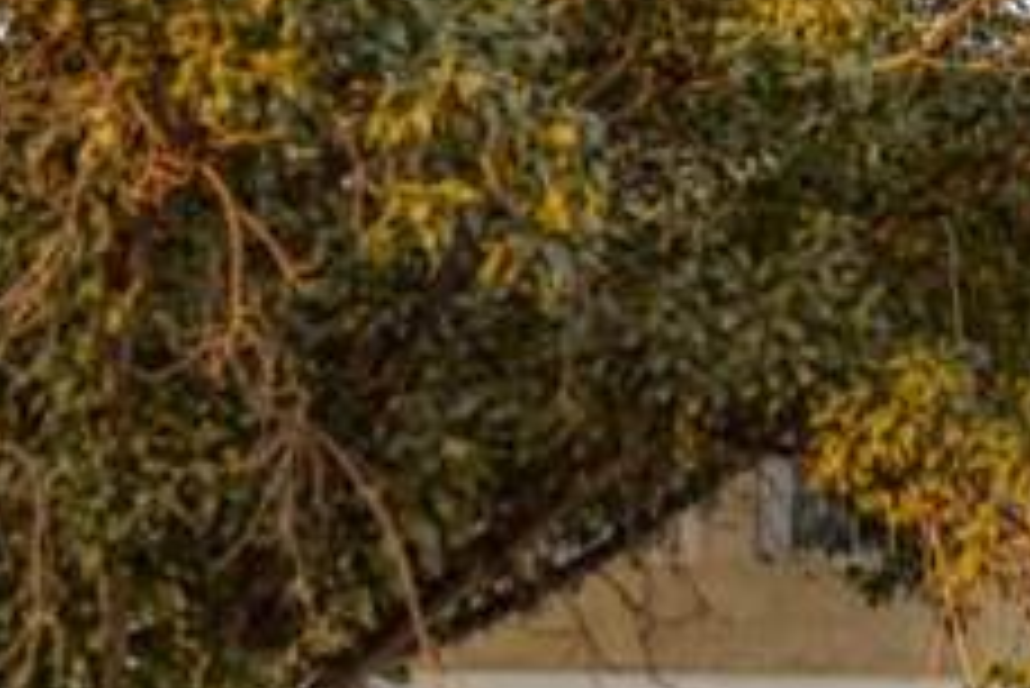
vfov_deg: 10.2
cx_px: 1017
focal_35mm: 134
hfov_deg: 15.0
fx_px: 3836
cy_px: 623
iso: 400
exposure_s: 1/50
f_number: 10
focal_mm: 24
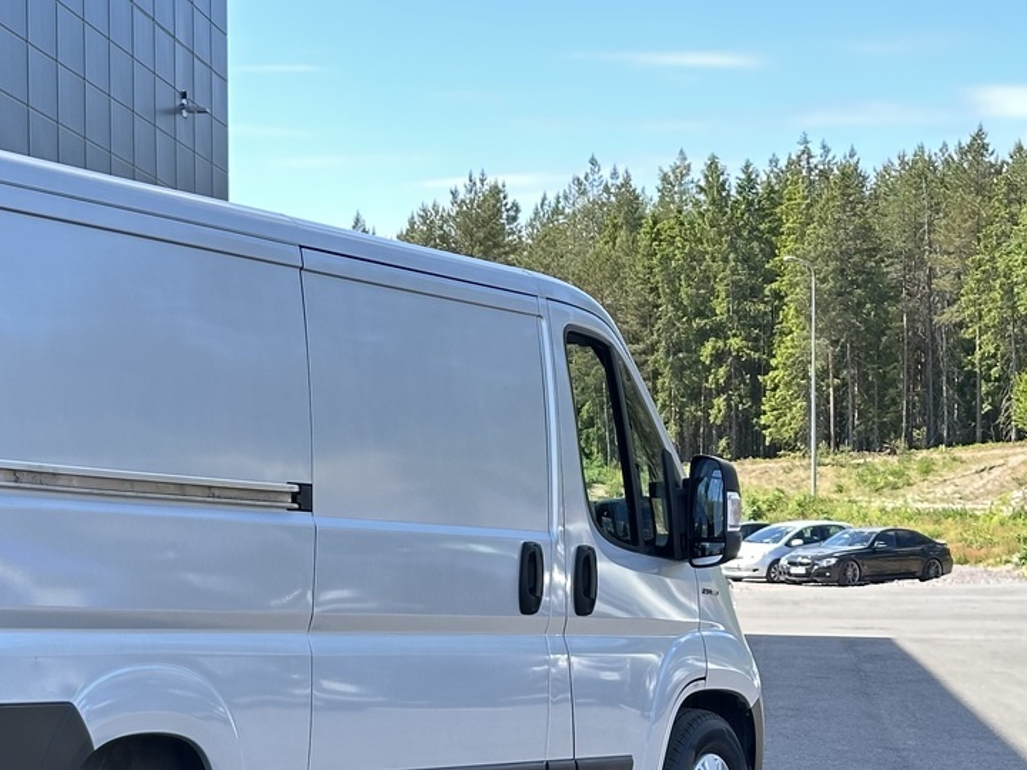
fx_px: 2848
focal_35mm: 96
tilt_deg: +0.8
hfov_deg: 19.8
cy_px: 519
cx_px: 3
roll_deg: +1.0
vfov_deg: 15.4
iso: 64
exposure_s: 1/448
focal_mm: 6.86
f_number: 1.78
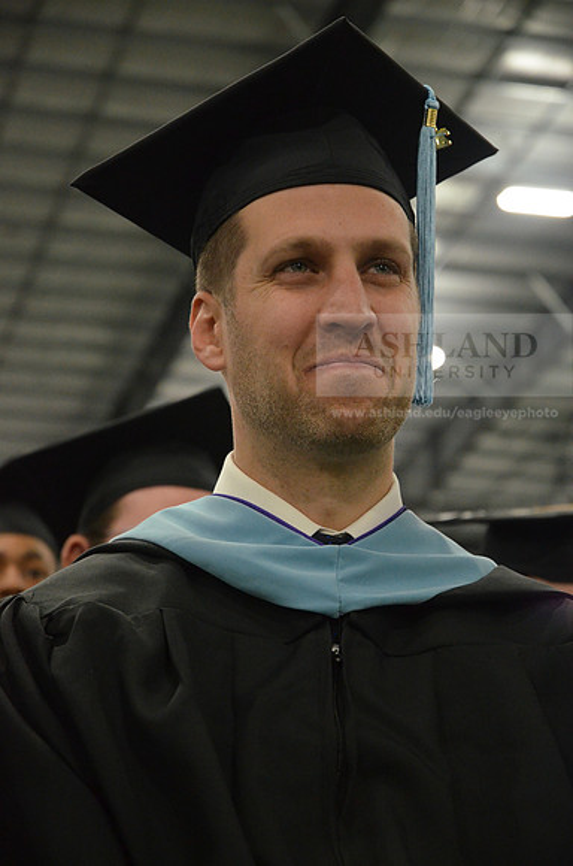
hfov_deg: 13.0
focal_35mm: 105
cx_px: 286
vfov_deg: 19.5
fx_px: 2519
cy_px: 433
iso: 3200
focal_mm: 70
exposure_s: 1/125
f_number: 4.5
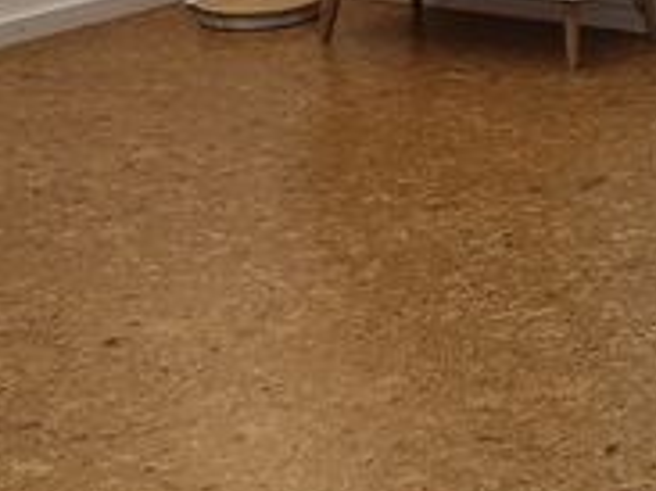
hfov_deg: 13.6
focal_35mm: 126
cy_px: -290
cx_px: 1273
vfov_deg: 11.2
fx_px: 2386
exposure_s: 1/180
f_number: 1.8
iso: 80
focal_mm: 5.4
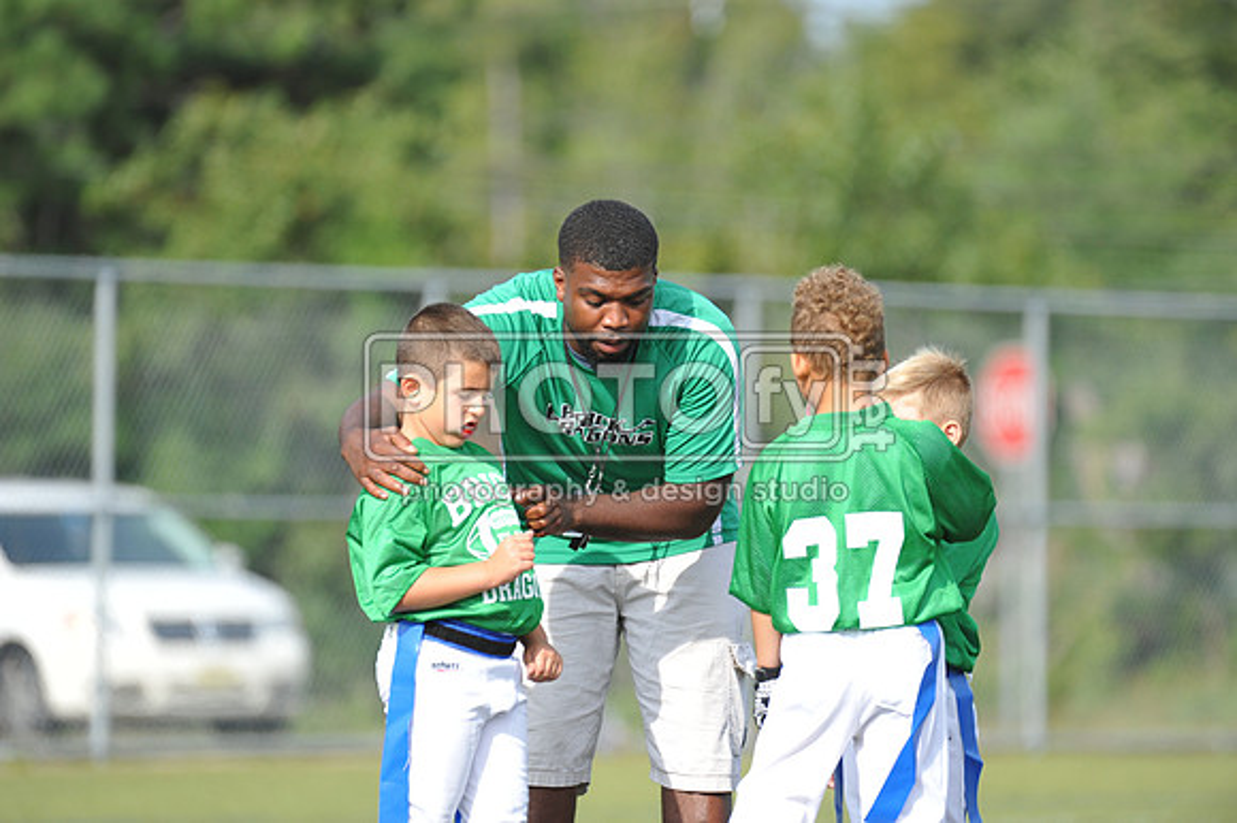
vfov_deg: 3.4
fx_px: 13736
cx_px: 618
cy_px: 412
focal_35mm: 400
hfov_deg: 5.2
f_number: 5
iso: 800
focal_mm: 400
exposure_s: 1/1250
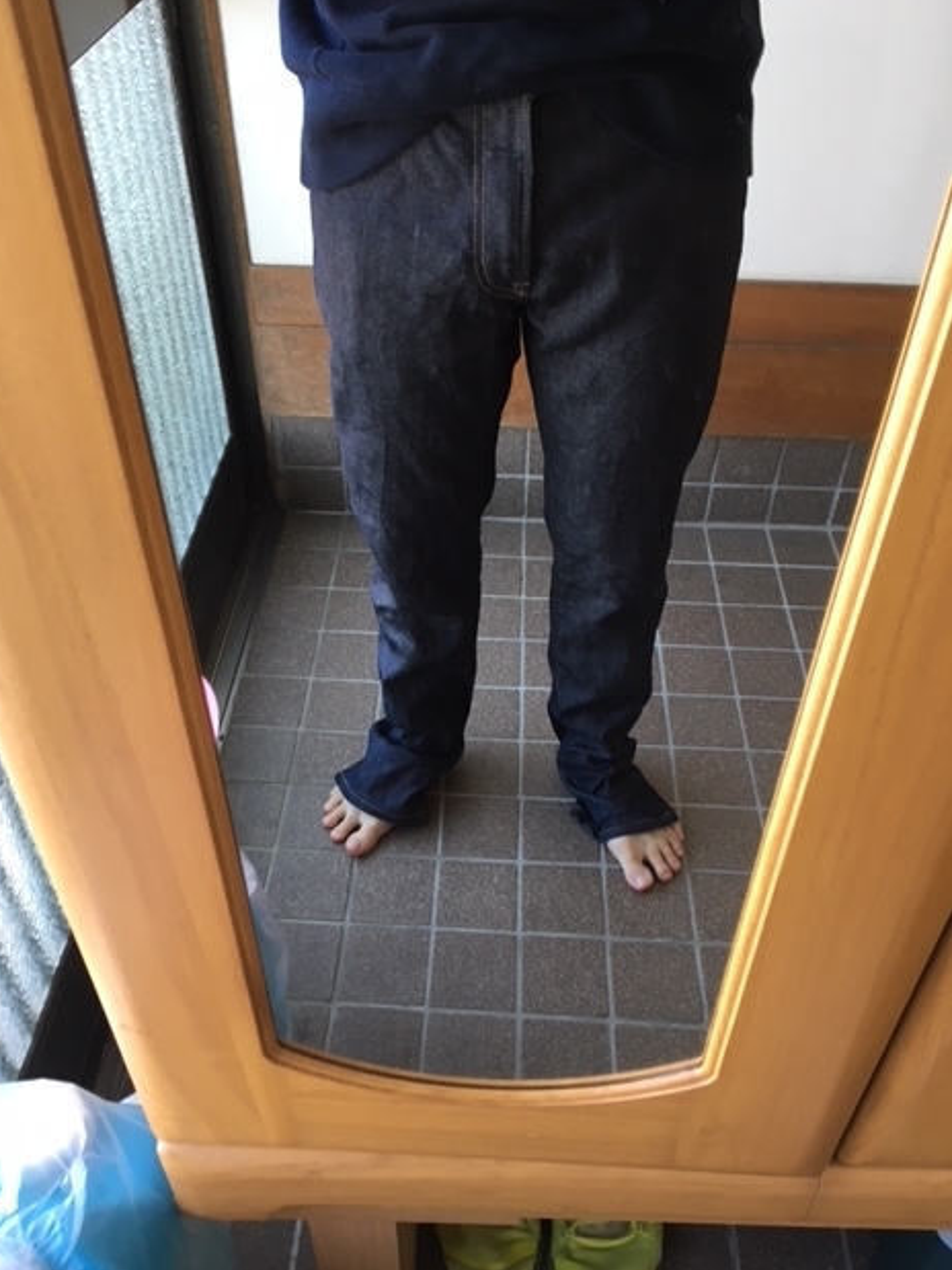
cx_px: 462
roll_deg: -0.3
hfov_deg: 46.8
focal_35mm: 30
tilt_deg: -43.2
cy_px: 630
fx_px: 1100
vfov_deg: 60.0
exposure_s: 1/30
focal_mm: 4.15
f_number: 2.2
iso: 64
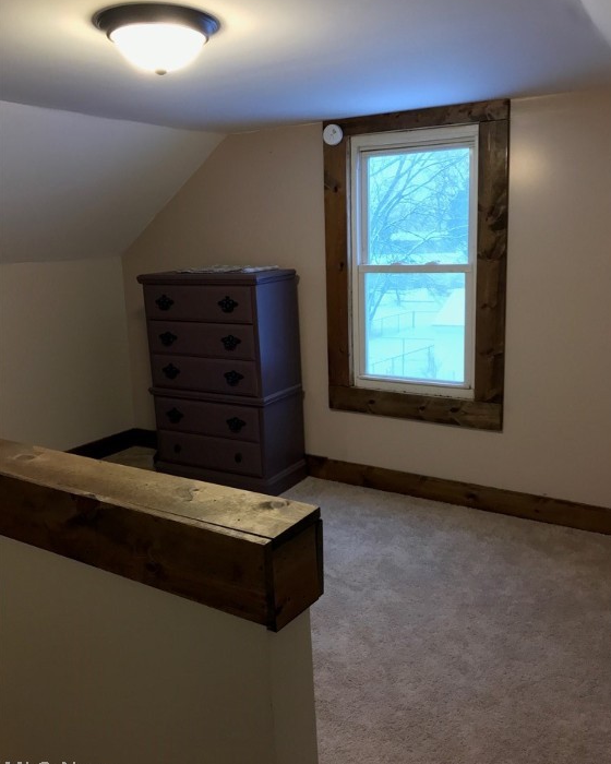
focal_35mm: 30
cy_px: 370
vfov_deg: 58.8
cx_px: 312
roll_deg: +0.7
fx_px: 678
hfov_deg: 48.5
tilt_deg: -9.2
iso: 160
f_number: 1.8
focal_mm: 3.99
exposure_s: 1/30
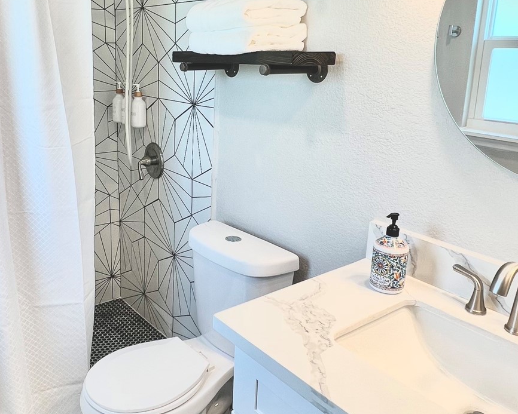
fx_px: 460
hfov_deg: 58.1
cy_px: 173
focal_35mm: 30
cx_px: 197
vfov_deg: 48.3
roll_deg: -1.3
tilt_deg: -13.5
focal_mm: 1.57
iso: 64
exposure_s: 1/120
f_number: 1.8
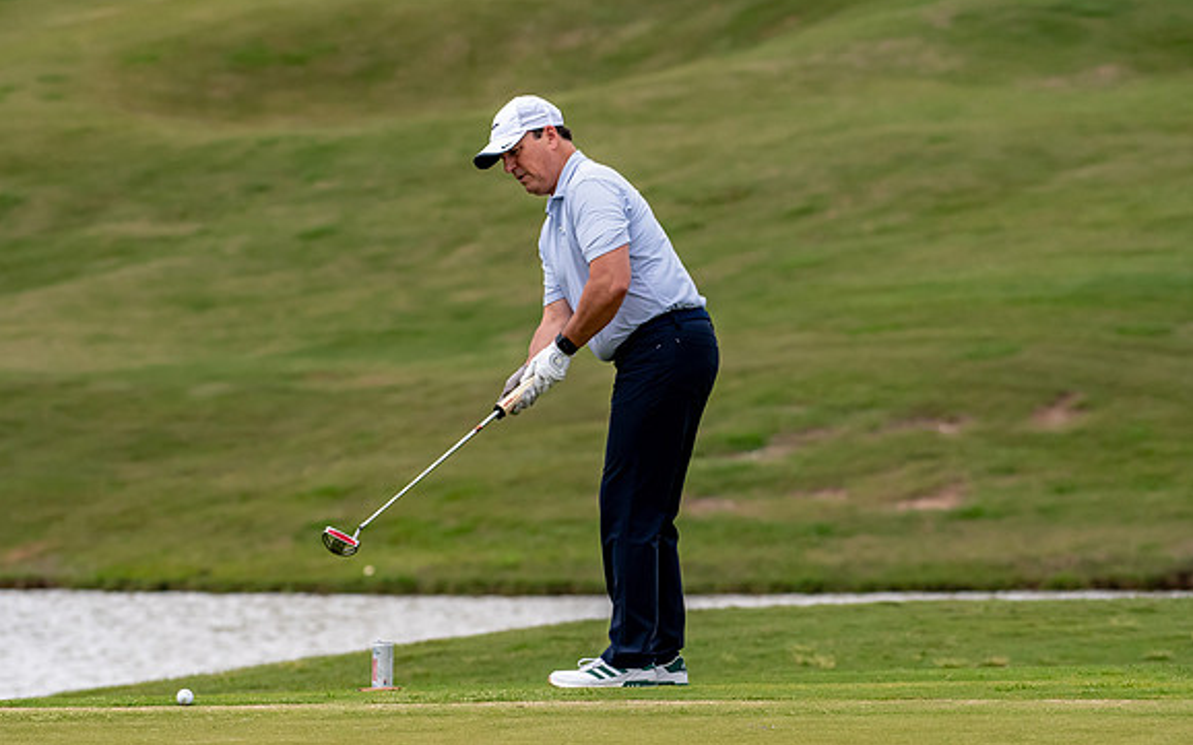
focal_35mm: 307
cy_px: 387
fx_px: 9980
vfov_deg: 4.3
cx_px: 596
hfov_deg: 6.8
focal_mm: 200
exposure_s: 1/2000
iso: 1250
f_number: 5.6
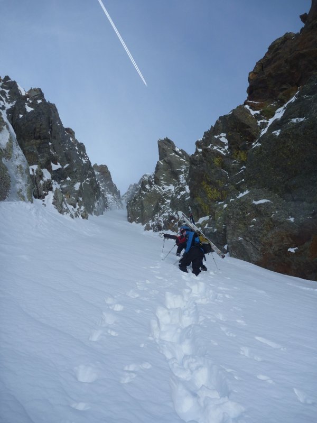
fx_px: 342
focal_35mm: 28
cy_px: 212
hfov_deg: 49.7
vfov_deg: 63.4
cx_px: 158
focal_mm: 4.9
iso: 80
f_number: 3.3
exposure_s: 1/400
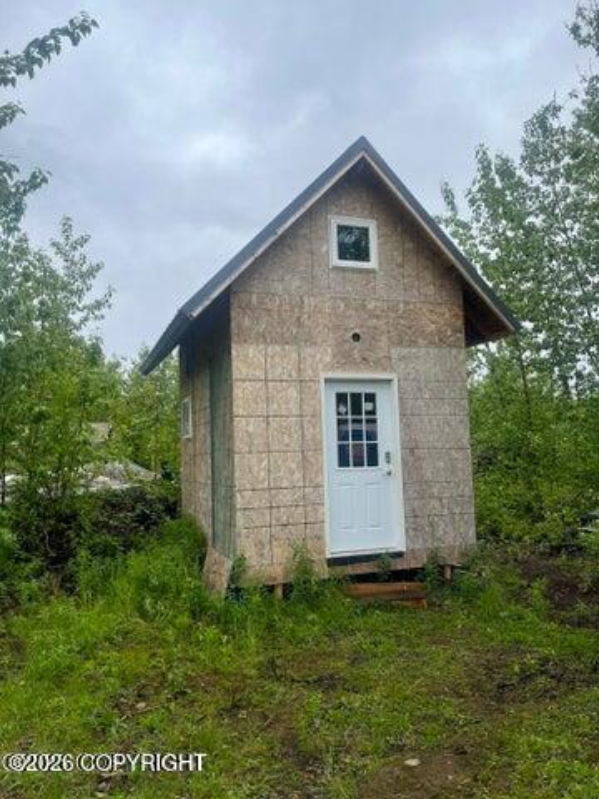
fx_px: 600
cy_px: 400
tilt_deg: +5.1
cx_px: 300
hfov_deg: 53.1
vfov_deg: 67.3
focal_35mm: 26
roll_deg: +2.5
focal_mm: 5.1
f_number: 1.6
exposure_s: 1/1199
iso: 50
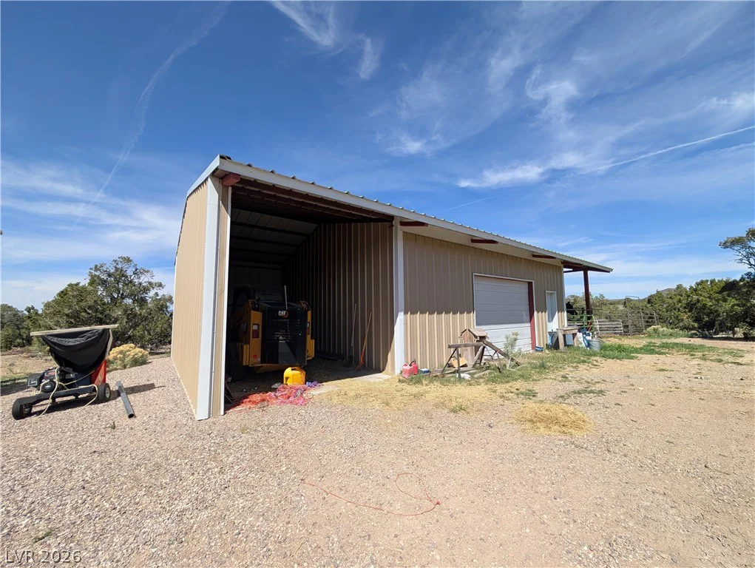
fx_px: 262
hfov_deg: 110.5
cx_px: 378
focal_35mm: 12
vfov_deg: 94.6
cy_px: 284
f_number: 1.7
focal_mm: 2.02
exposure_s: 1/3077
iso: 56
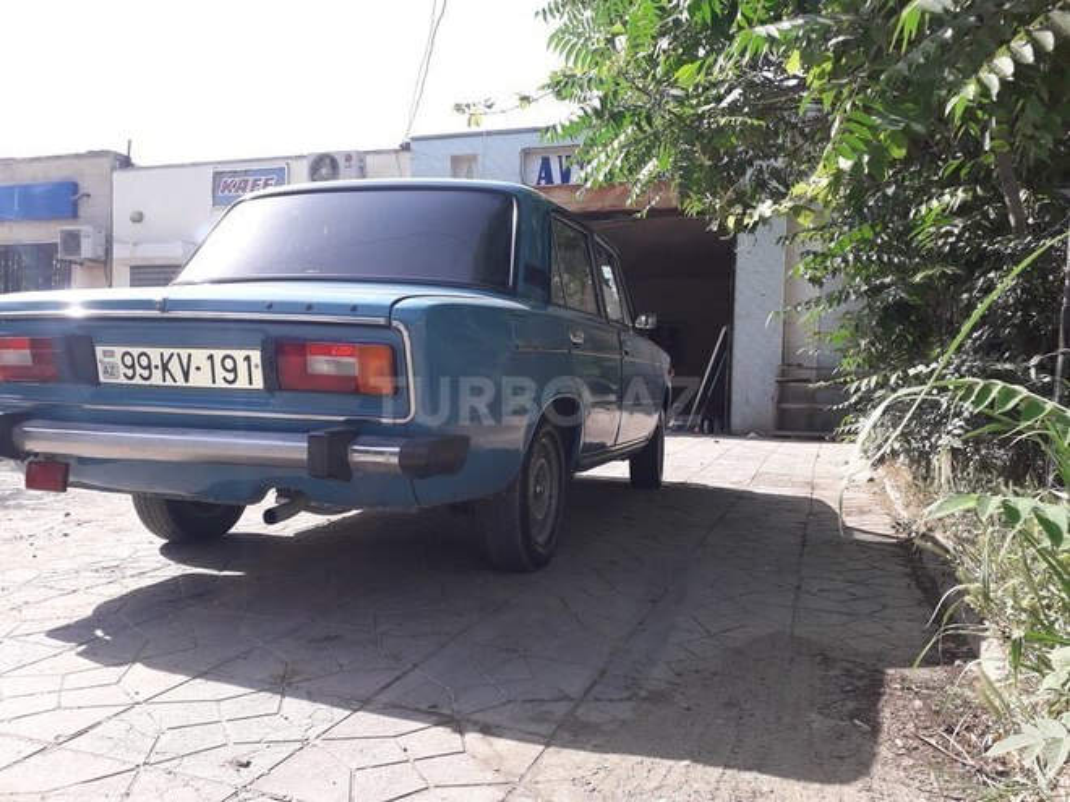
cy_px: 401
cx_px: 535
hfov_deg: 65.3
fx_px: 835
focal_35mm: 27
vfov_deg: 51.4
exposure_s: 1/720
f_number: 1.9
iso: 40
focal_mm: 3.6
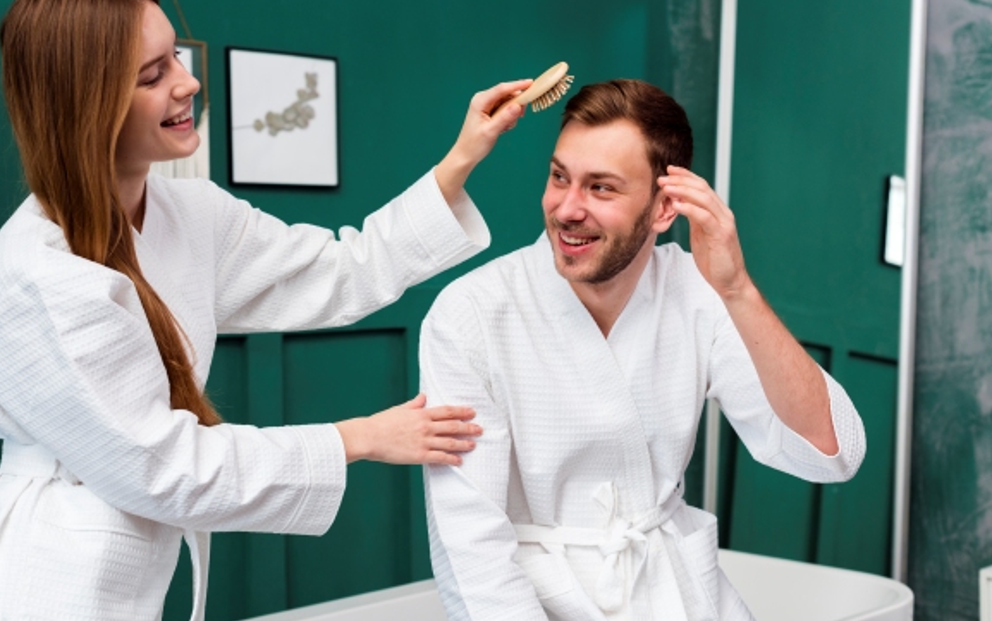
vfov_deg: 24.4
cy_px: 292
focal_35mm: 53
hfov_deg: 38.2
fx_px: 1433
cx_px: 490
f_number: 4
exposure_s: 1/160
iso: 200
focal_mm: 50
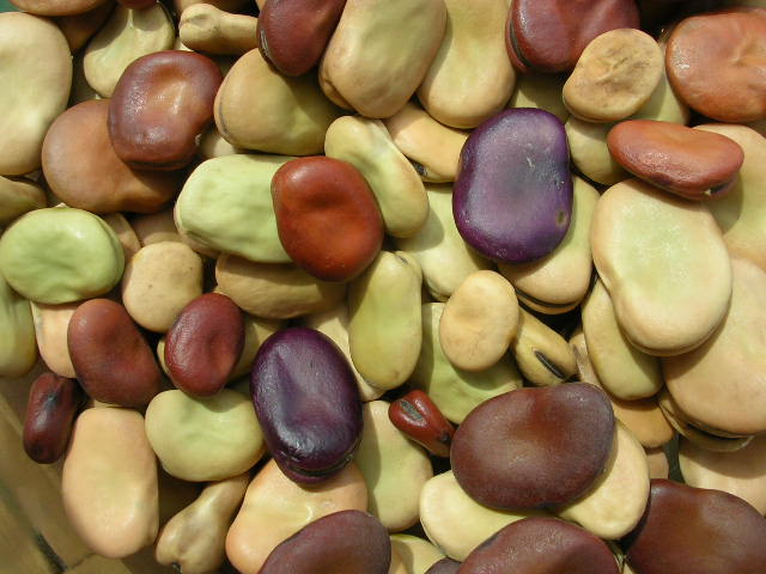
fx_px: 841
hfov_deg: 49.0
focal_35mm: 38
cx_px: 383
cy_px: 287
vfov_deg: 37.7
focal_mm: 5.8
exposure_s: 1/186
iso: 50
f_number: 5.6
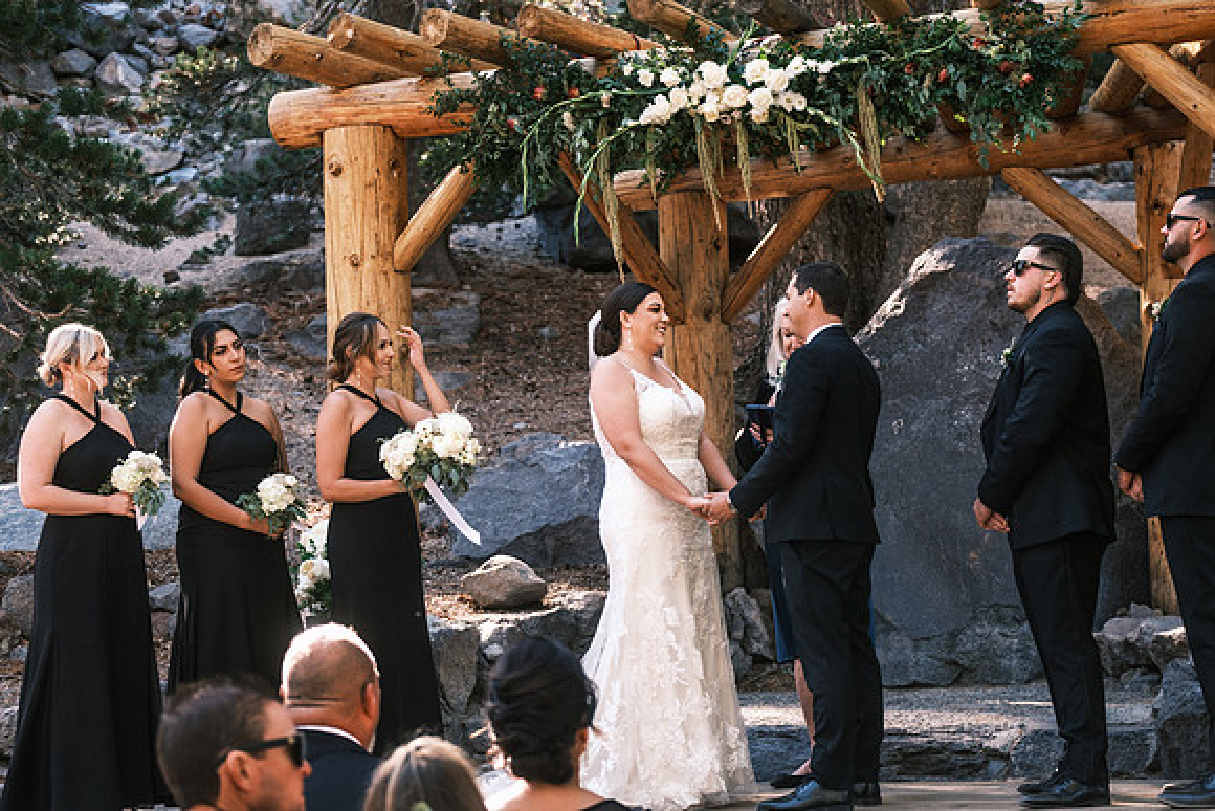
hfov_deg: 27.0
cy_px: 406
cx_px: 608
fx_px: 2532
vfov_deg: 18.2
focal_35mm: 75
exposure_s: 1/340
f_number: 2.8
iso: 800
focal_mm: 50
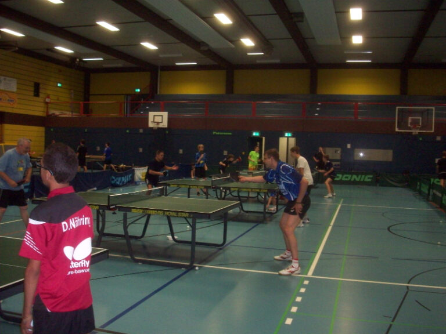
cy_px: 167
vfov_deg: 38.7
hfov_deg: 50.1
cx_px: 223
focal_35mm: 37
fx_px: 477
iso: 200
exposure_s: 1/45
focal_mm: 6.2
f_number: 2.8
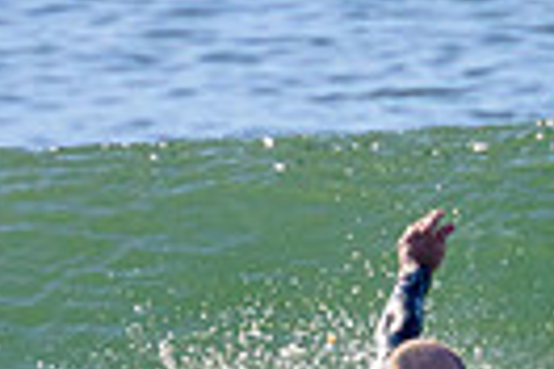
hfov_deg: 0.5
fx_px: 66244
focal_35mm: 4305
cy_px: 387
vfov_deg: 0.3
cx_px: 365
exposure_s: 1/2000
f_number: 11
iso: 1100
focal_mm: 800
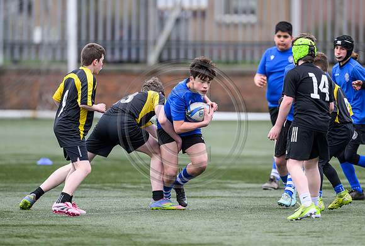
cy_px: 142
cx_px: 195
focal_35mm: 505
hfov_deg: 4.1
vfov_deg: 2.7
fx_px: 5139
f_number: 3.5
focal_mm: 400
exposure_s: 1/1250
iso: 500
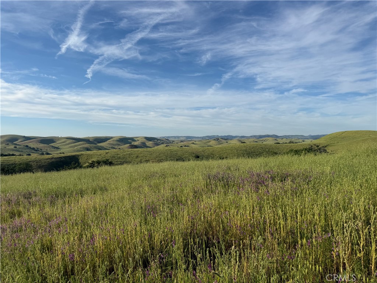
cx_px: 188
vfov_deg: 56.8
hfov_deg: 71.6
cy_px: 142
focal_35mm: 24
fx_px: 261
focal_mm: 6.76
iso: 80
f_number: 1.78
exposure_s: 1/5714
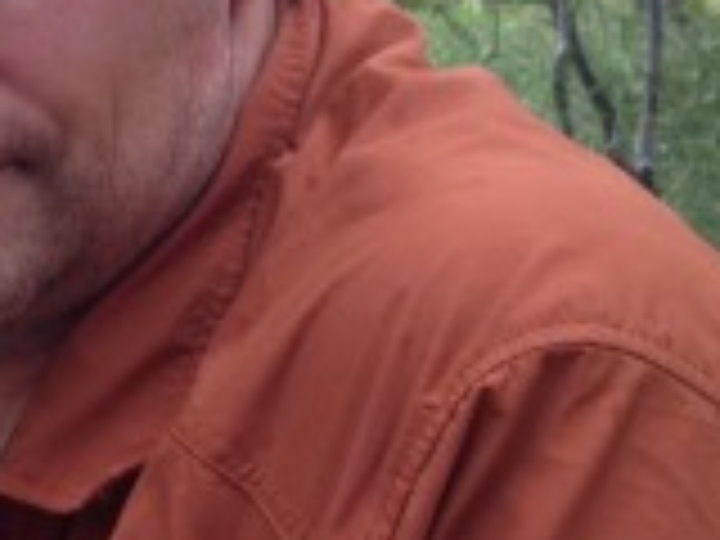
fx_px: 2912
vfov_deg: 10.6
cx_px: -189
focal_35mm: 140
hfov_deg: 13.6
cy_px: 248
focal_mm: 4.28
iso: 50
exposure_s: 1/60
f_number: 2.4
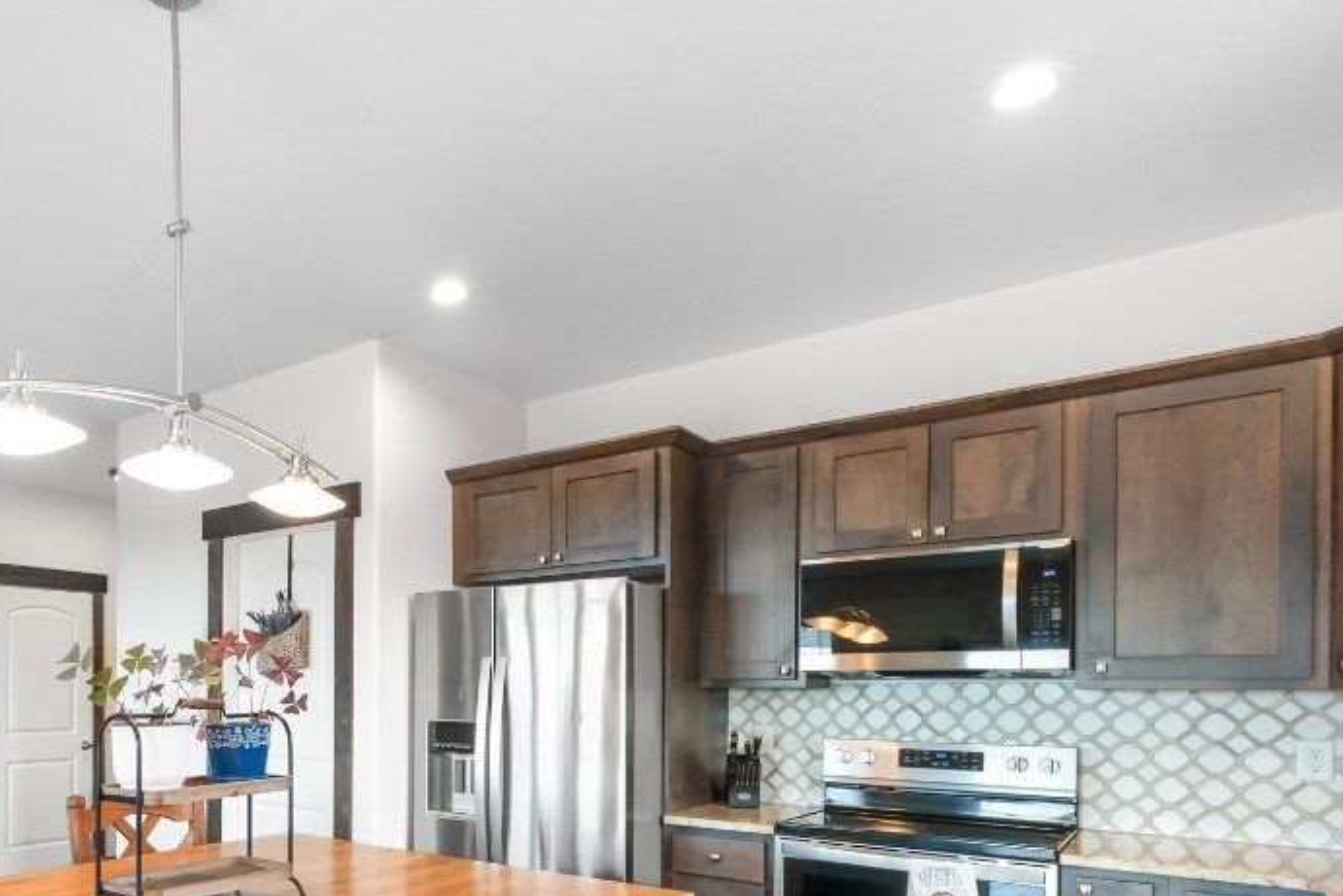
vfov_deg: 48.7
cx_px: 330
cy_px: 704
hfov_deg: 66.9
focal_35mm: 25
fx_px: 933
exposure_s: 1/40
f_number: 7.1
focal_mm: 10
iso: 500
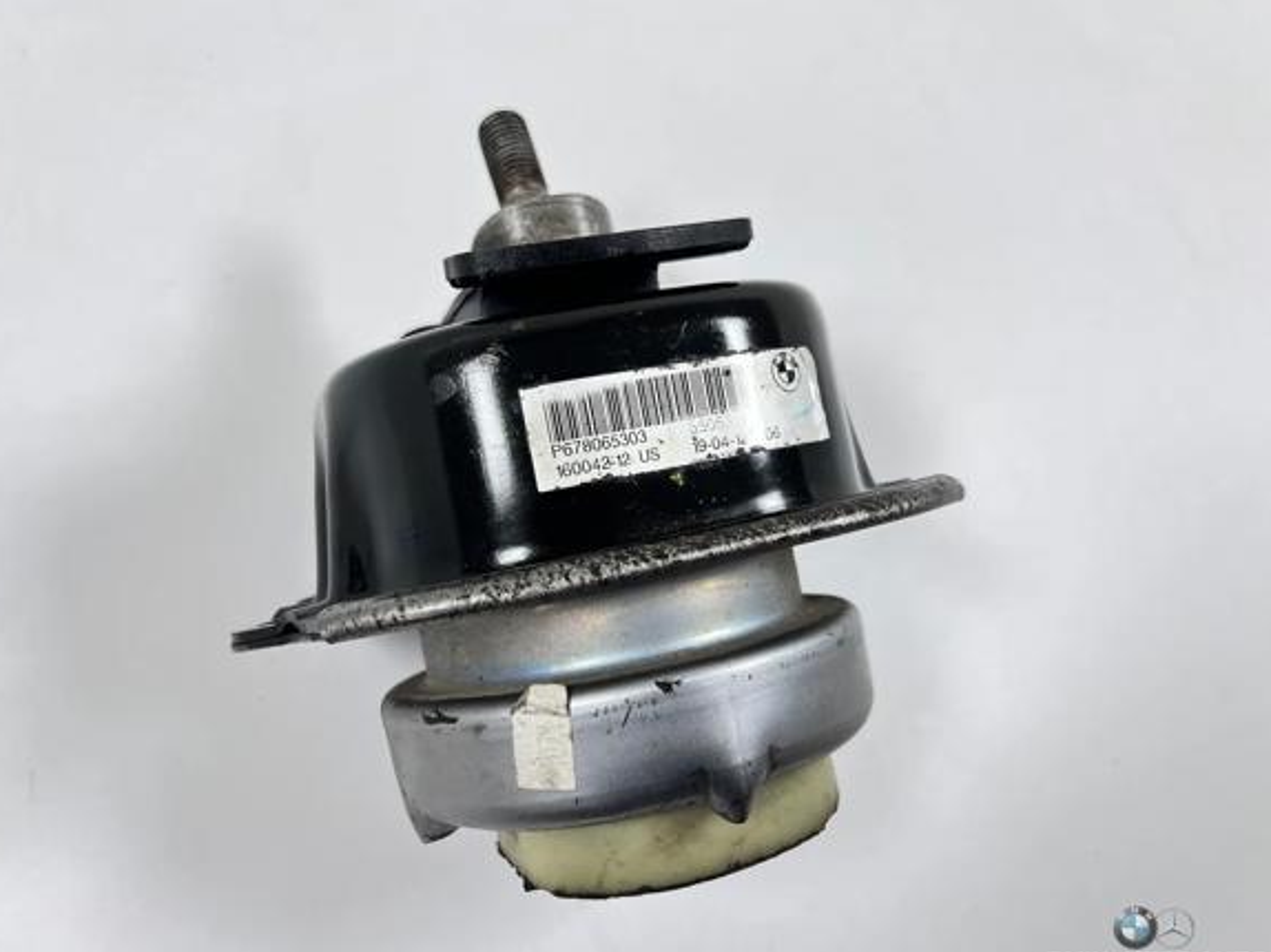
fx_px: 1064
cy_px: 509
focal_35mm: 29
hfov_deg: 61.7
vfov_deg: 48.2
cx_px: 607
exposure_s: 1/100
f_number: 1.5
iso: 80
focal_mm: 5.7
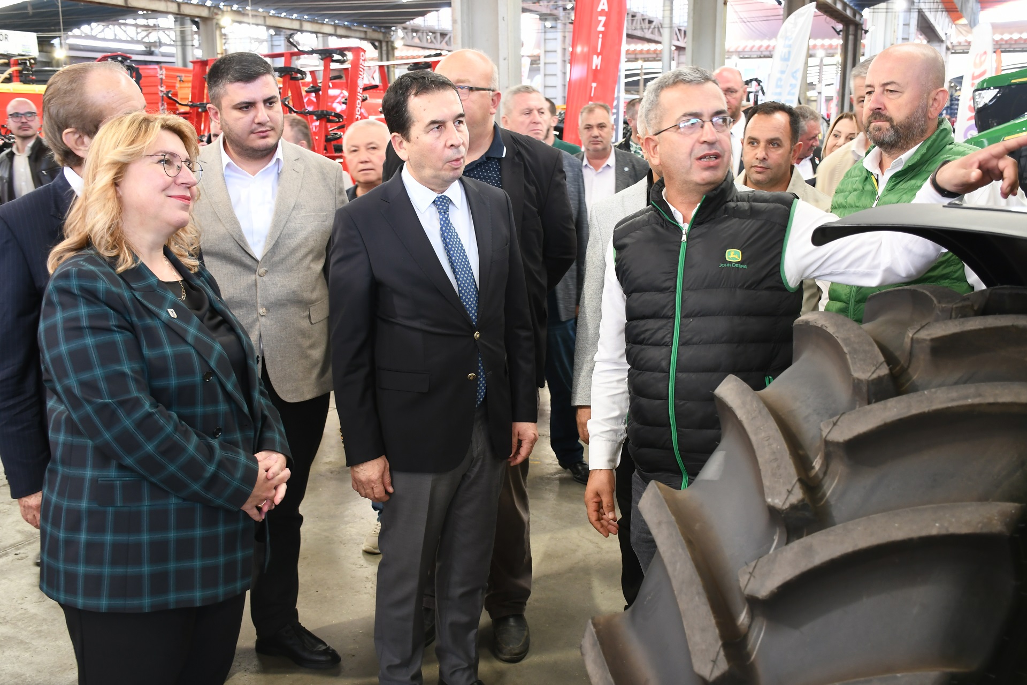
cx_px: 514
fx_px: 1027
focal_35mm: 36
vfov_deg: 36.9
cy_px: 342
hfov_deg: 53.1
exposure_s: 1/40
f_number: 4.5
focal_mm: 24
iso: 640
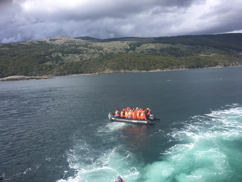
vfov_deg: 48.2
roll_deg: +2.8
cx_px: 121
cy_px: 91
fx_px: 203
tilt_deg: -5.6
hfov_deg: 61.7
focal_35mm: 29
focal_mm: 4.15
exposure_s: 1/1282
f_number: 2.2
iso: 25
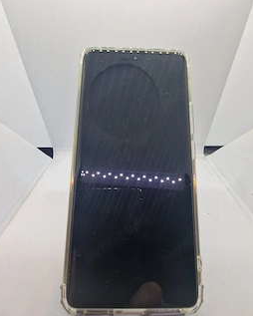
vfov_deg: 92.8
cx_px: 135
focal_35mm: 16
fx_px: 150
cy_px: 173
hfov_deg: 80.3
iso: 50
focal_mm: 2.2
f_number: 2.2
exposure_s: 1/120
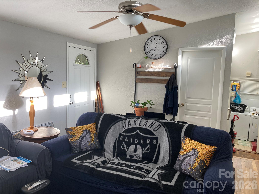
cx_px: 130
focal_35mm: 28
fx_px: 209
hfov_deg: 63.4
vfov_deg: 49.7
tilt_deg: -4.6
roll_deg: -1.1
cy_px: 97
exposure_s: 1/120
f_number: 1.8
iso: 40
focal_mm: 3.99
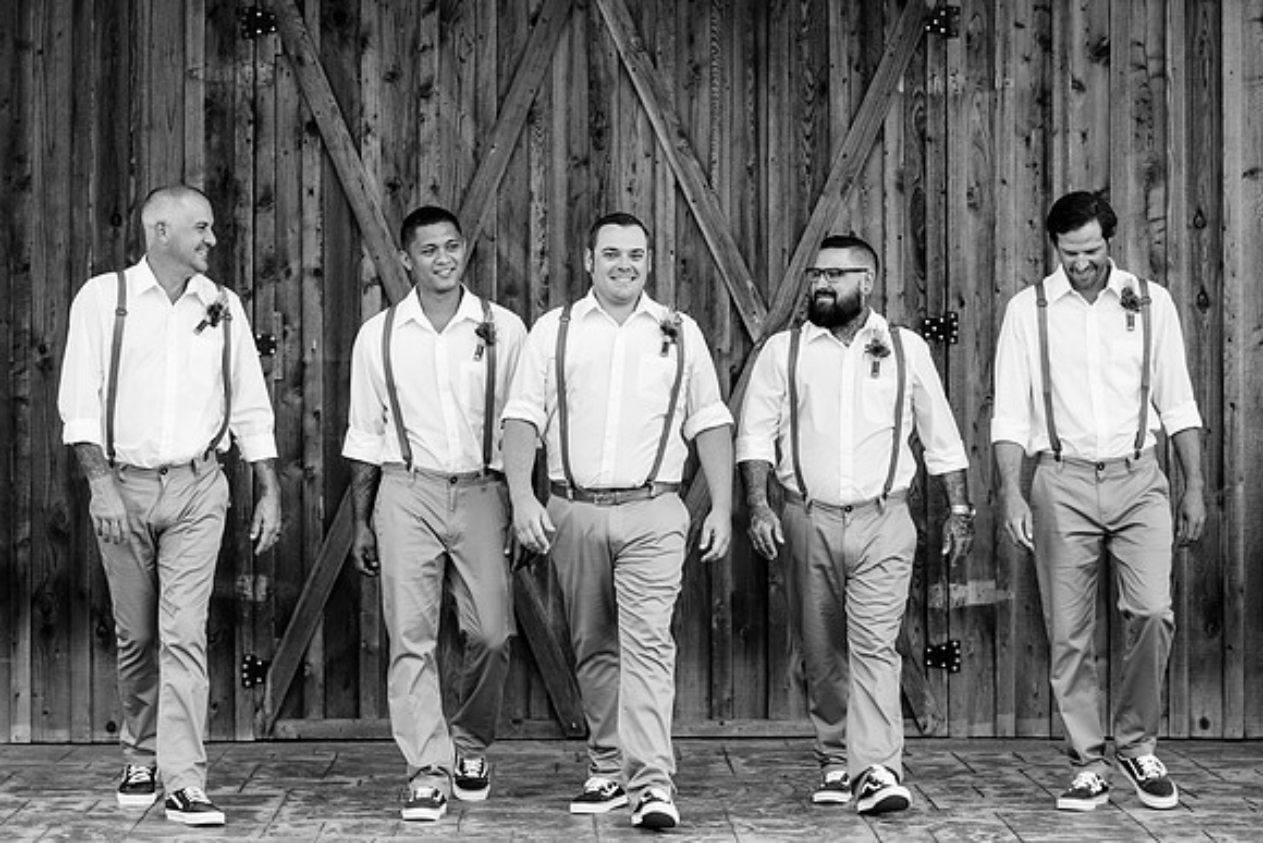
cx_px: 649
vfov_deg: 13.1
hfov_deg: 19.5
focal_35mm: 105
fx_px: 3670
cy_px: 365
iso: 125
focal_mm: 91
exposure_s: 1/250
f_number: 4
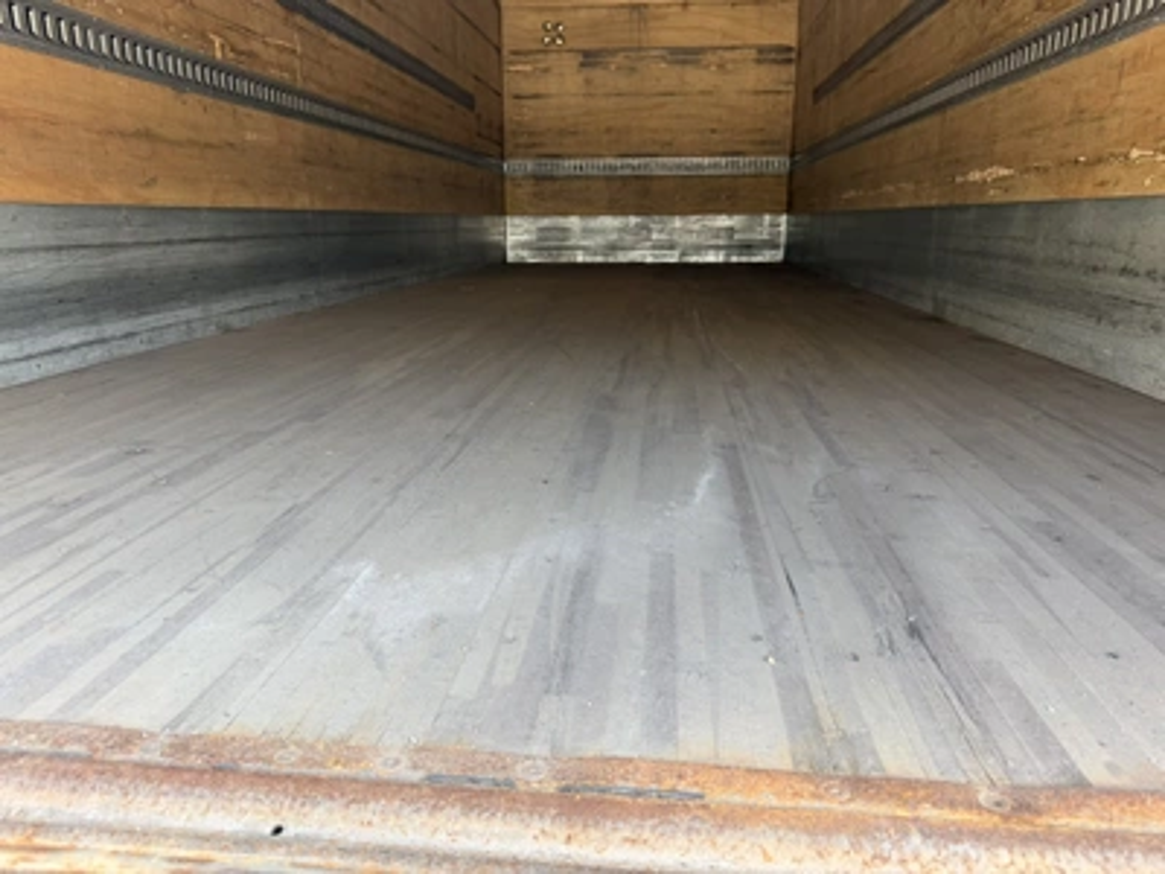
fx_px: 808
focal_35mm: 24
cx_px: 582
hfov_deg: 71.6
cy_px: 437
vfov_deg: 56.8
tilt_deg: -13.3
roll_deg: -0.8
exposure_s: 1/121
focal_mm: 6.76
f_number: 1.78
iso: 100
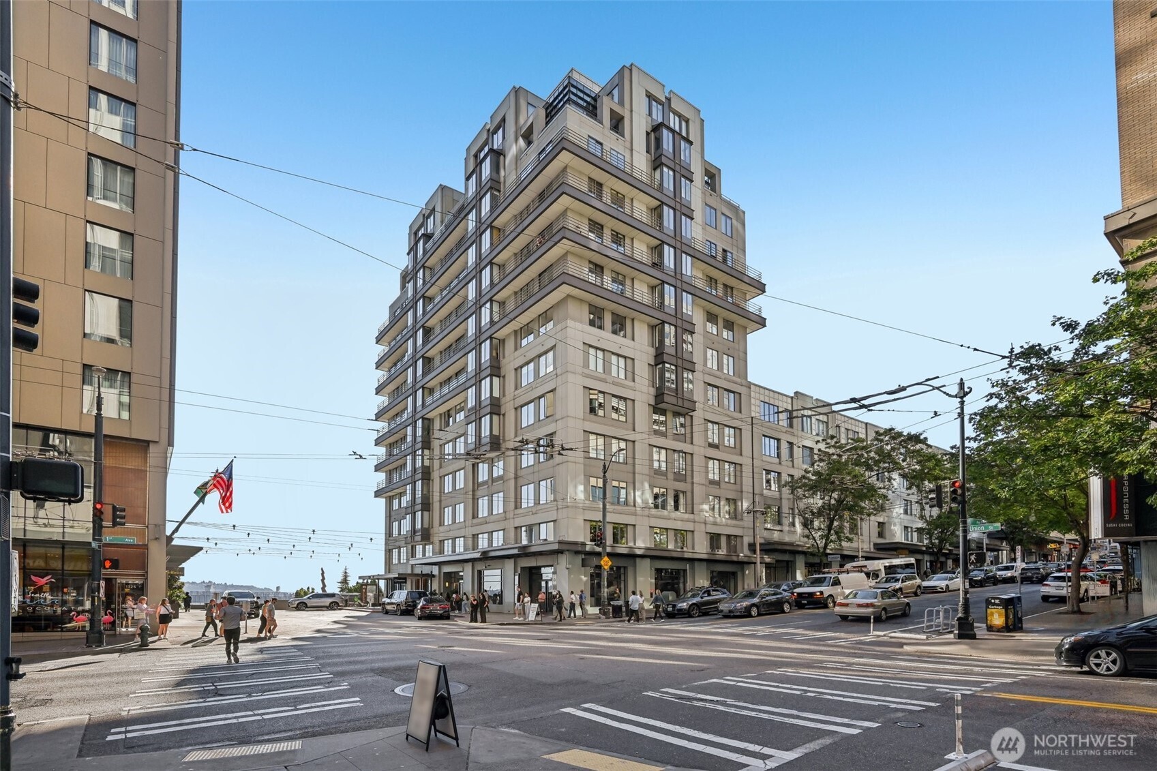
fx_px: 578
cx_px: 578
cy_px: 386
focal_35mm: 18
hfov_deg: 90.0
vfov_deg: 67.4
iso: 400
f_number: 8
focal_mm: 18
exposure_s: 1/800
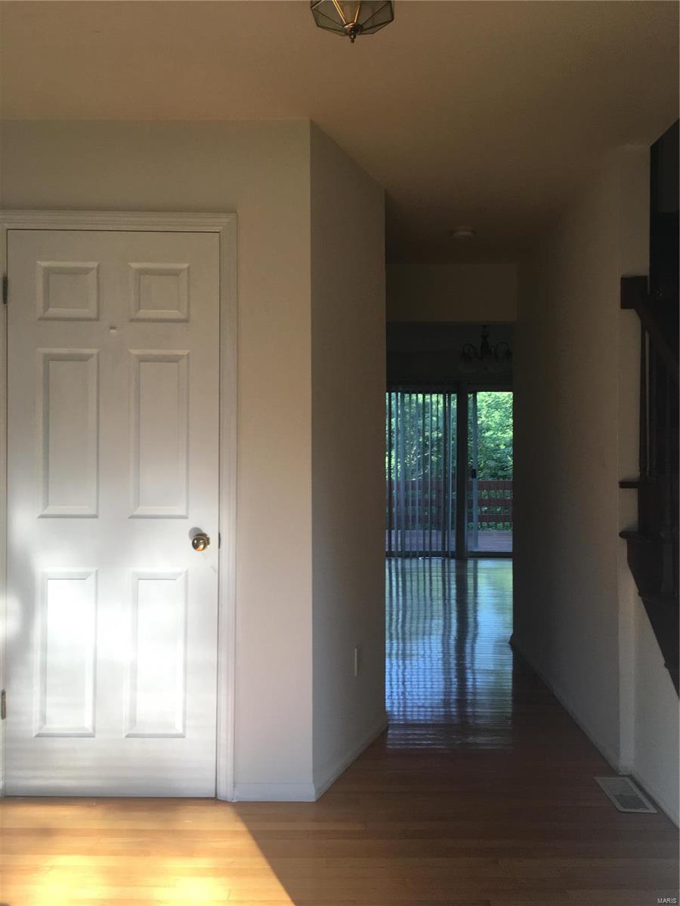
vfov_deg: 61.7
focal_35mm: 29
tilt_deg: +1.2
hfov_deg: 48.2
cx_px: 340
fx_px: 760
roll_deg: +0.4
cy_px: 453
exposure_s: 1/120
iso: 40
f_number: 2.2
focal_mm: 4.15
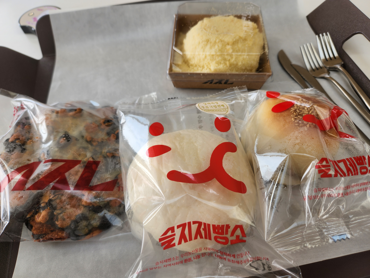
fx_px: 246
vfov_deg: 58.9
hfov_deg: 73.9
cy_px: 139
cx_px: 185
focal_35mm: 23
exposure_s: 1/335
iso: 20
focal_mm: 5.4
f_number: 1.8
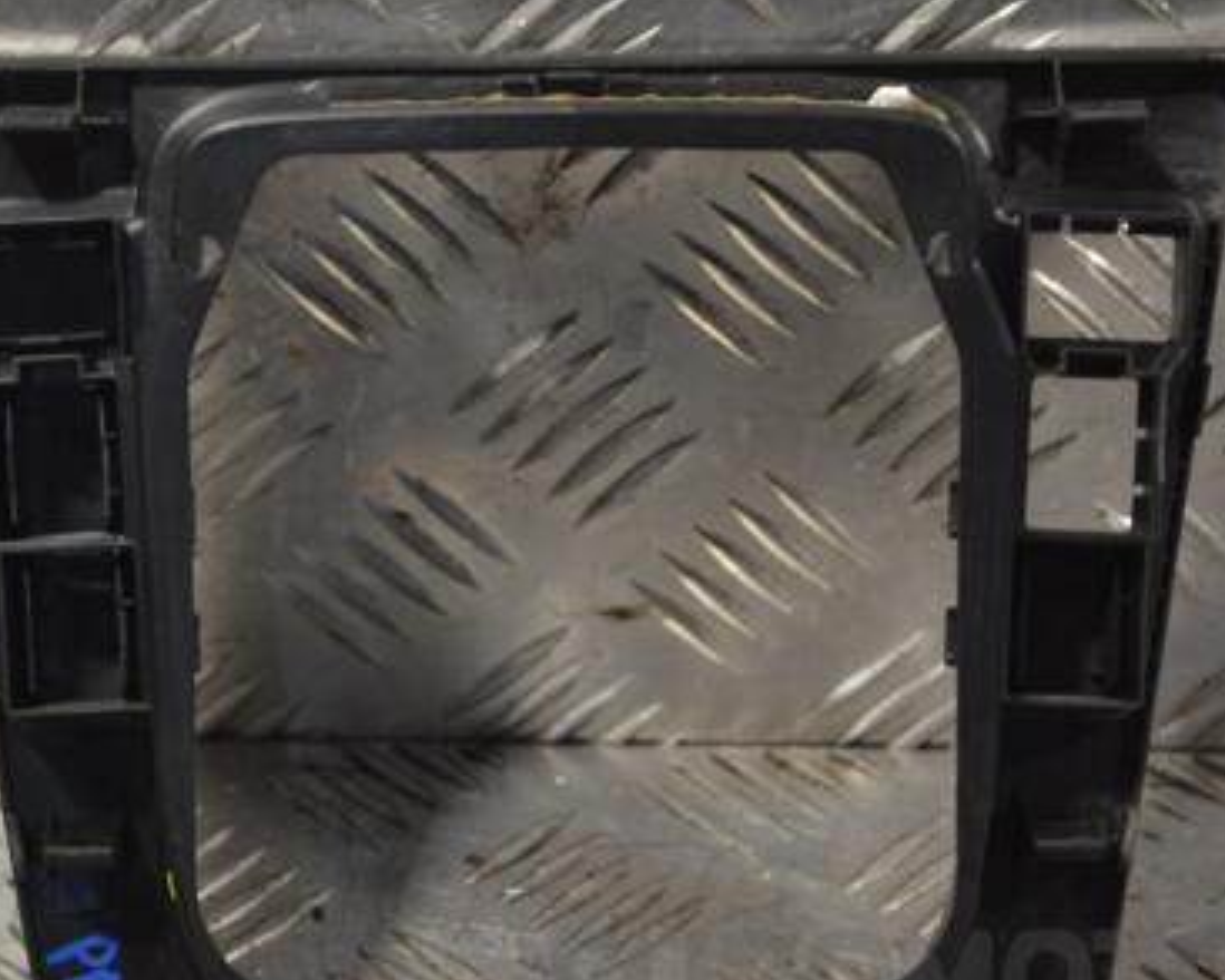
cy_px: 535
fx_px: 4597
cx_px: 489
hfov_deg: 15.2
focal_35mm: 127
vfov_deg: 12.2
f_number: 5.6
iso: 450
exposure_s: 1/60
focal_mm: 55
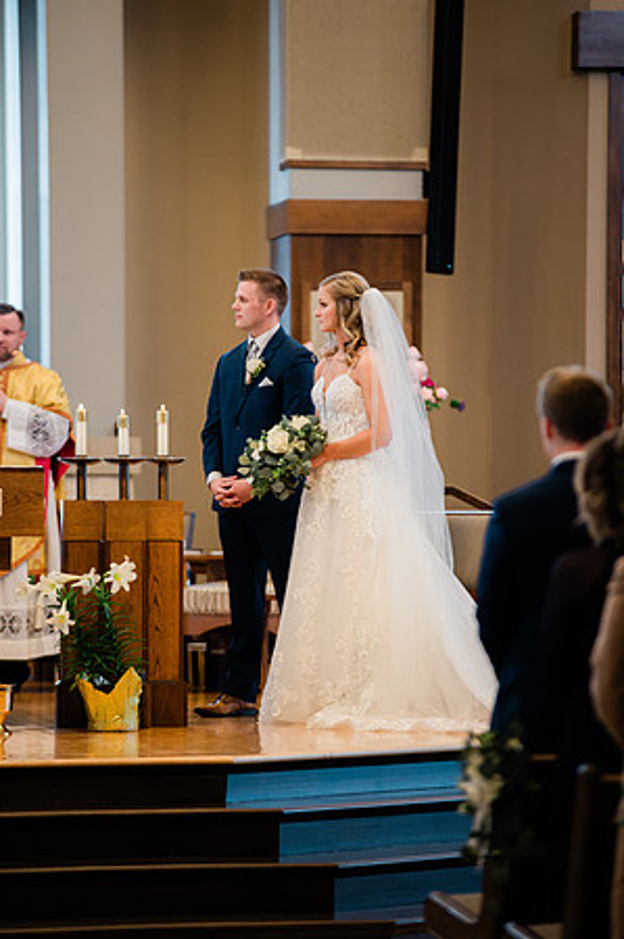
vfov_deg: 10.3
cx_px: 312
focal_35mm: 200
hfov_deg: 6.9
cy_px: 470
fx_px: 5212
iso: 1600
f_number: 2.8
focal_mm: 200
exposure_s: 1/250
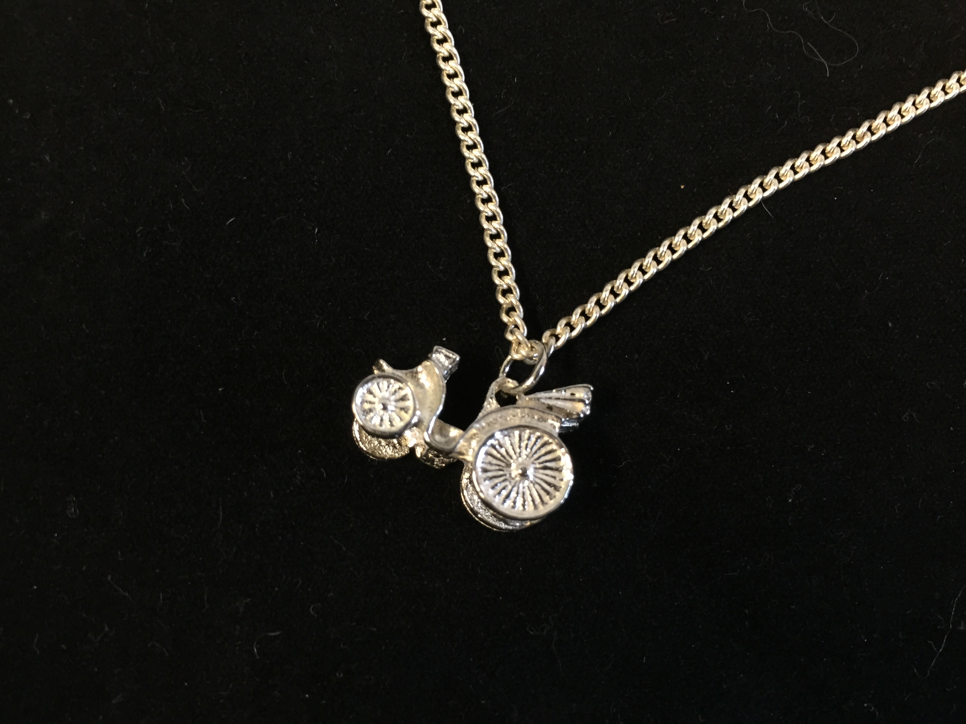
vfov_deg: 48.2
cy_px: 362
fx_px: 809
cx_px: 483
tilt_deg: -83.0
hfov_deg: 61.7
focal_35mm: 29
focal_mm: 4.15
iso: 160
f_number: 2.2
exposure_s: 1/33
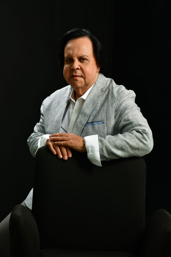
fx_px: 855
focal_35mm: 120
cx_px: 86
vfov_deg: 17.1
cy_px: 128
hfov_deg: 11.4
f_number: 10
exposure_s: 1/80
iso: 400
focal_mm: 120
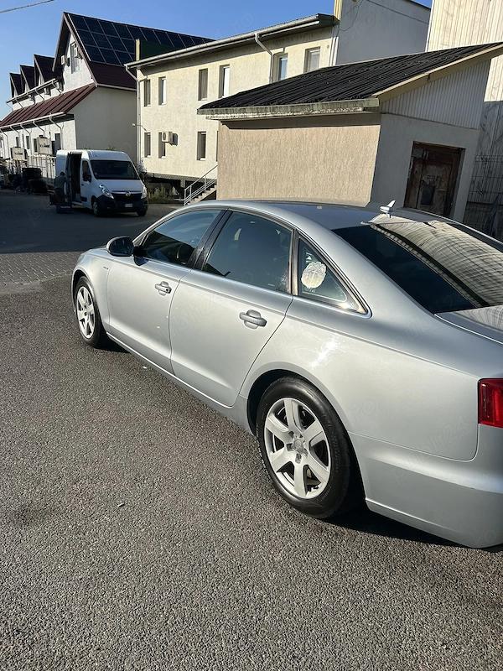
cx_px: 252
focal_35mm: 26
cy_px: 336
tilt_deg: -17.6
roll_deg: -2.8
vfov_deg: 67.3
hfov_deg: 53.1
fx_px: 504
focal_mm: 5.7
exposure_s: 1/5587
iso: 50
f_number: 1.5
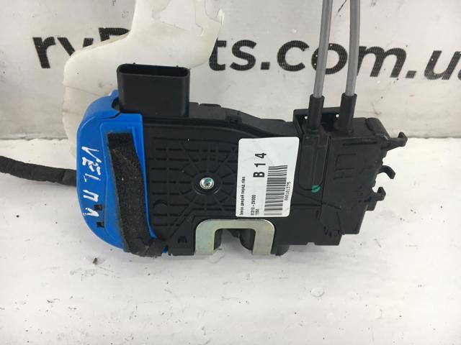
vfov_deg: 48.2
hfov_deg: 61.7
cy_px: 172
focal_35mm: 29
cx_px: 230
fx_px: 386
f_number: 2.2
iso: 25
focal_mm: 4.15
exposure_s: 1/30
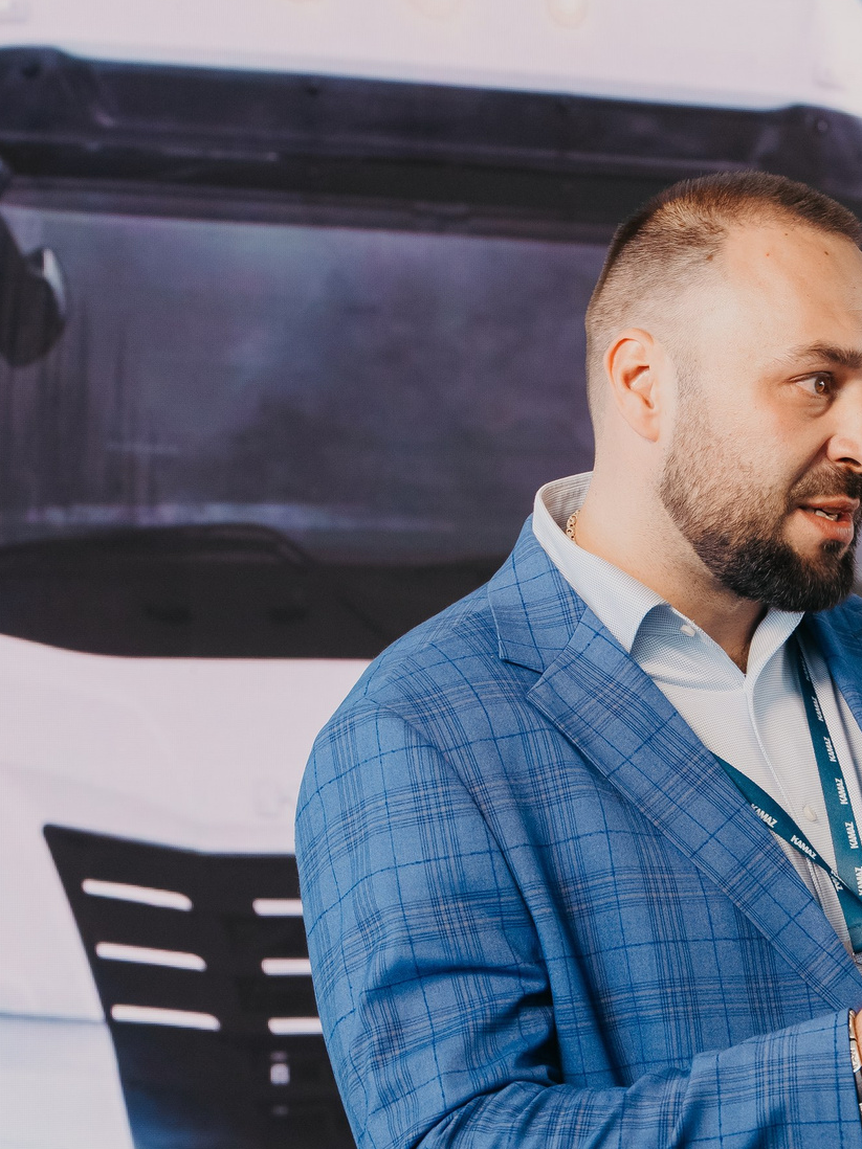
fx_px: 4916
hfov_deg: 10.0
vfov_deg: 13.3
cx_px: 706
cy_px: 758
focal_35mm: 148
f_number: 4.5
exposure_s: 1/125
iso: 500
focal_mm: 66
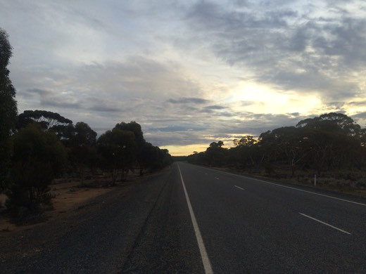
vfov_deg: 48.2
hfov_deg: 61.7
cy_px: 137
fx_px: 307
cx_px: 183
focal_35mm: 29
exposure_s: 1/662
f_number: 2.2
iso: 32
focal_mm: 4.15
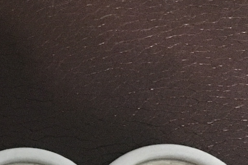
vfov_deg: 10.5
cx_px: -110
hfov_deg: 15.1
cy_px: 218
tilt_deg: -66.0
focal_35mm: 127
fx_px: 875
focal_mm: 4.15
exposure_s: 1/17
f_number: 2.2
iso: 1000
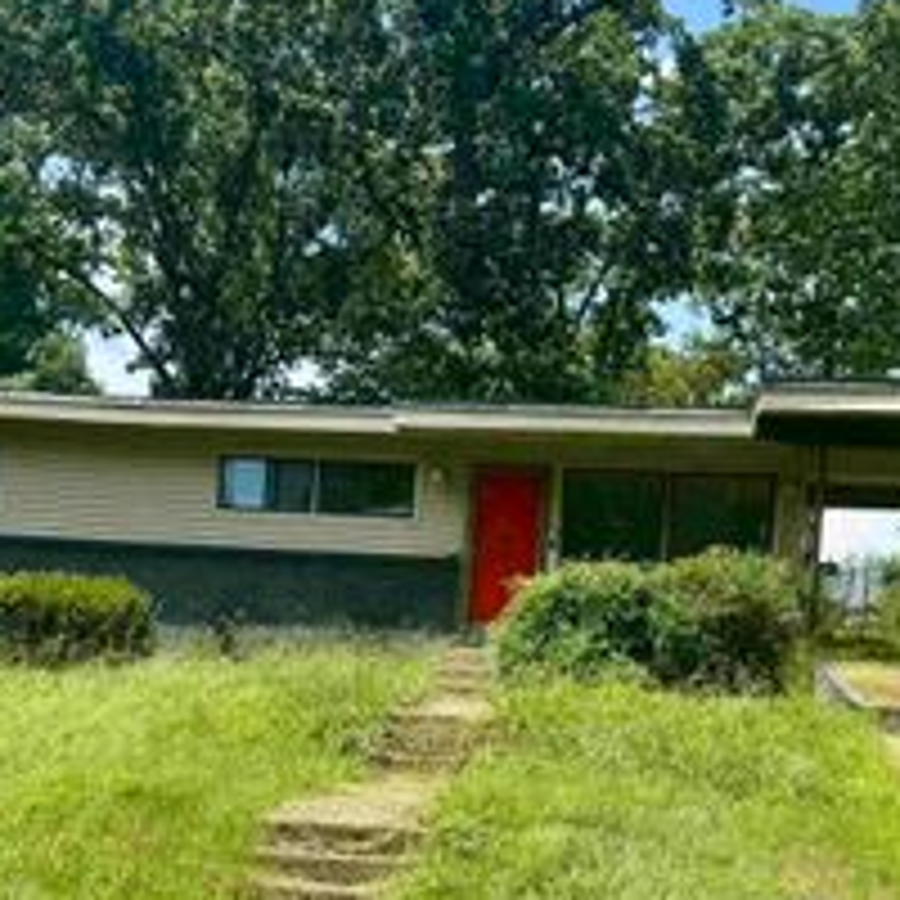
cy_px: 785
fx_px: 1559
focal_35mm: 53
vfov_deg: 30.9
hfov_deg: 32.2
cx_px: 392
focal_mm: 6.76
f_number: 1.78
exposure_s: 1/2959
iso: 80
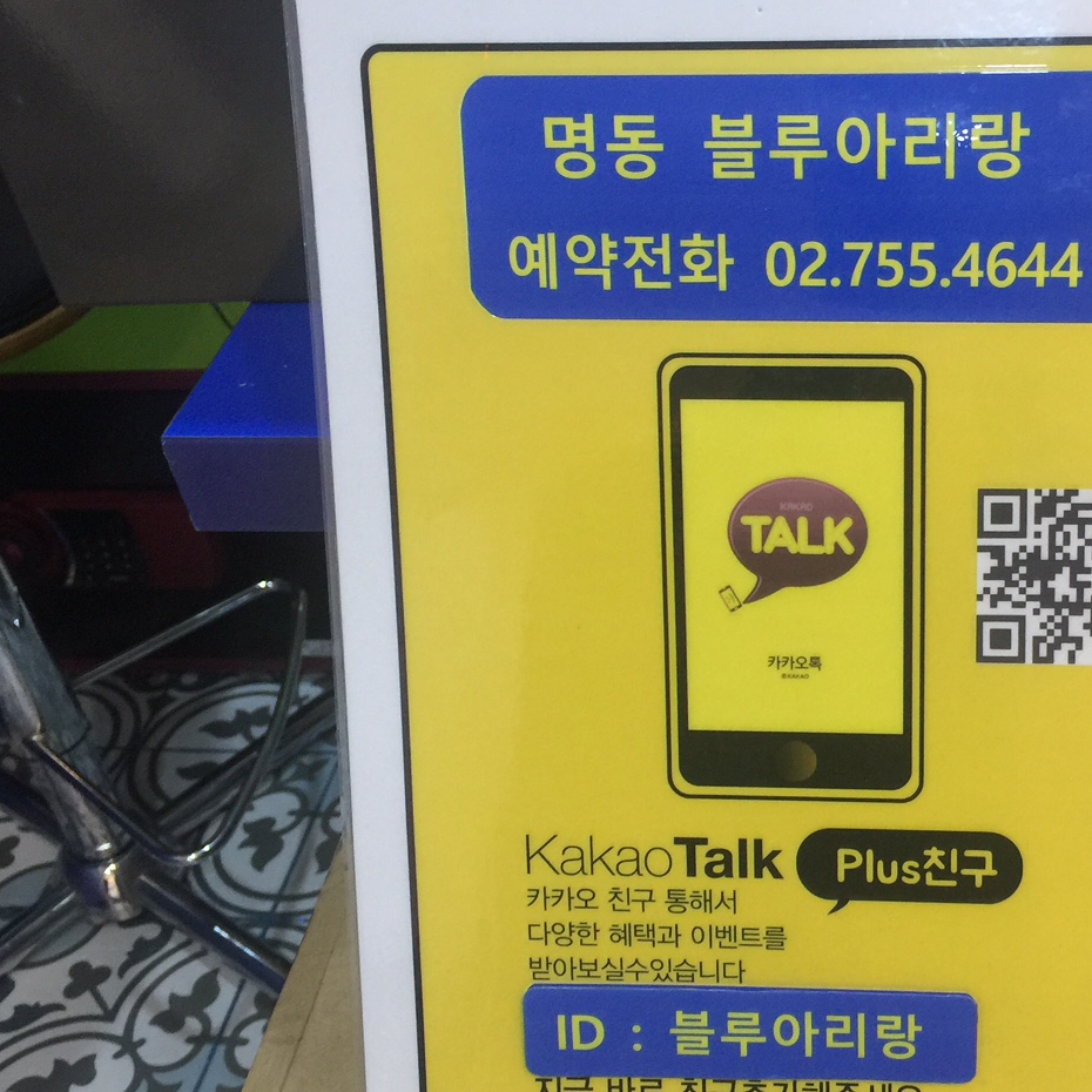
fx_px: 1606
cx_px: 856
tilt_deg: -40.4
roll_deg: +3.4
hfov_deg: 36.4
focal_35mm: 45
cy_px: 636
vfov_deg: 37.5
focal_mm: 4.15
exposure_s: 1/15
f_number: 2.2
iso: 50
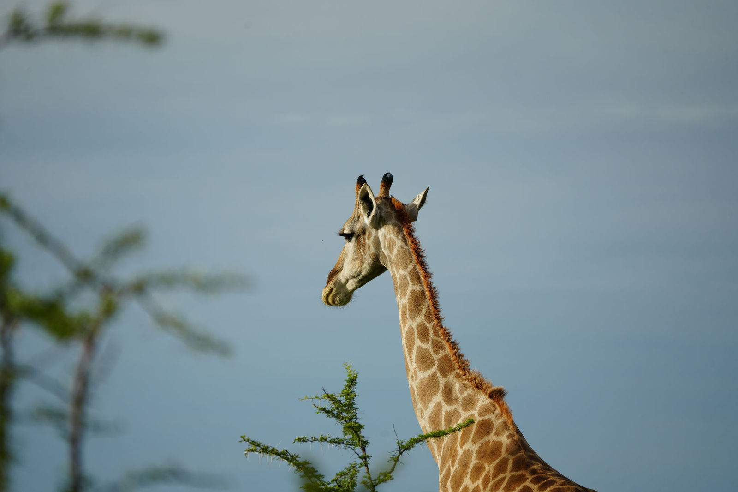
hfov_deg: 5.2
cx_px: 369
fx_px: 8198
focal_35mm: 400
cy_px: 246
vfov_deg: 3.4
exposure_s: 1/500
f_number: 6.3
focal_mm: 400
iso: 160
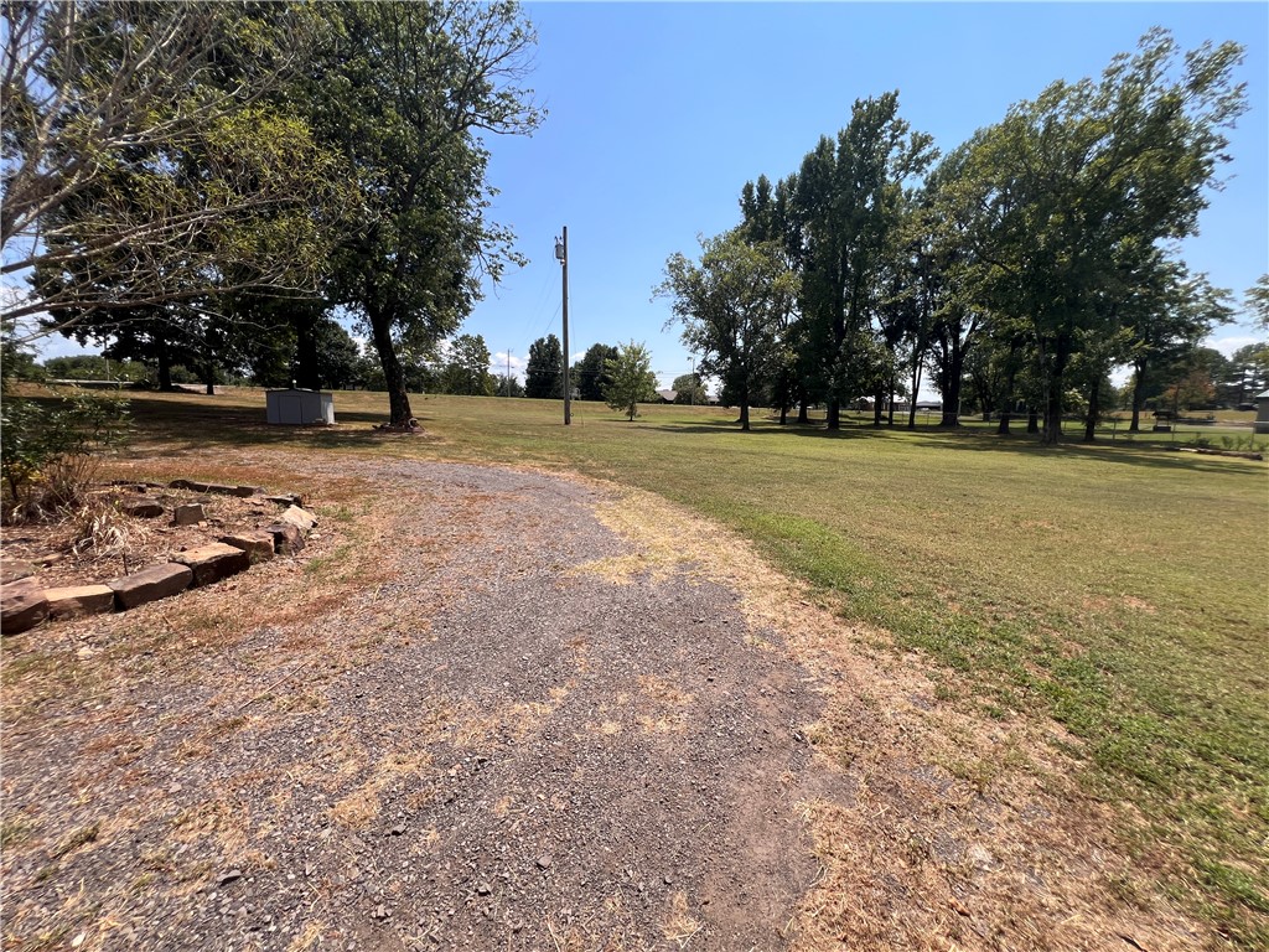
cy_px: 476
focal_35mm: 13
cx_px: 634
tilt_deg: -7.5
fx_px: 477
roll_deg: -0.1
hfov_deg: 106.2
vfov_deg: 89.9
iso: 32
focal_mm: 1.57
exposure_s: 1/1647
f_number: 1.8
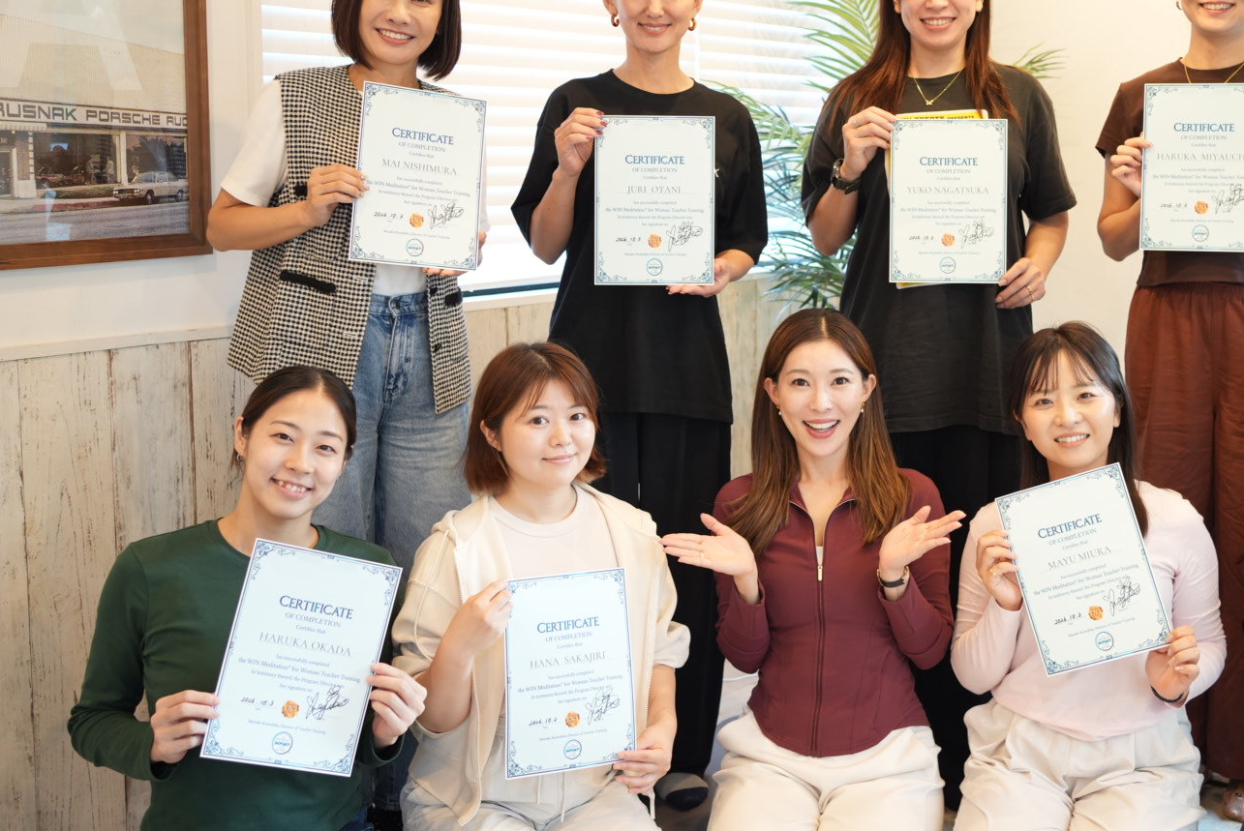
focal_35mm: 44
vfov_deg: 30.5
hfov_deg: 44.2
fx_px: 1522
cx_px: 754
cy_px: 323
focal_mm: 35
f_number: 3.2
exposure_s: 1/100
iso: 1250
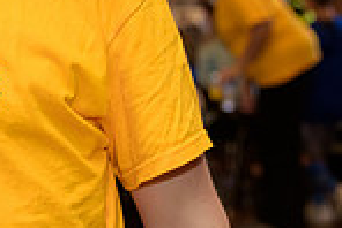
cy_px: 61
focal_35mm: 216
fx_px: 2054
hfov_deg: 9.3
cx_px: -153
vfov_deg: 6.4
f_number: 4
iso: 1000
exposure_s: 1/125
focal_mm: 55
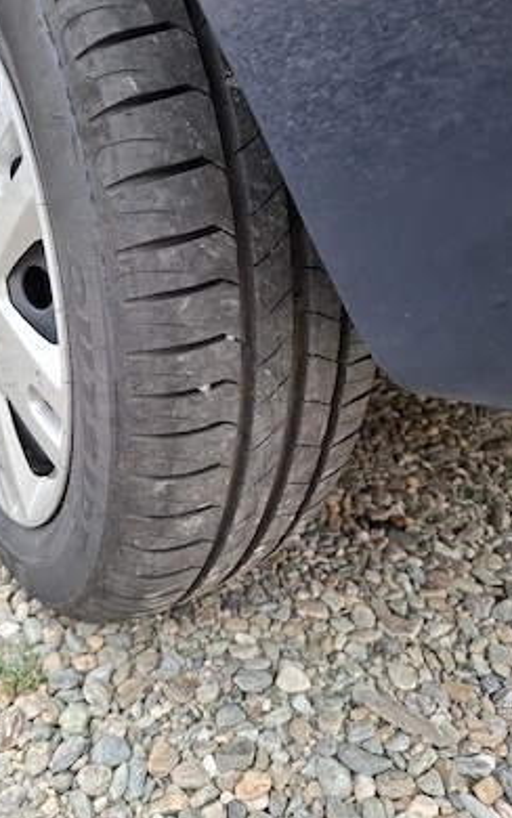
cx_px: 216
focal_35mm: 25
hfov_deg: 49.1
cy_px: 401
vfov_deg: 72.5
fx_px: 558
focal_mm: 5.54
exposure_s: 1/115
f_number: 1.8
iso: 50
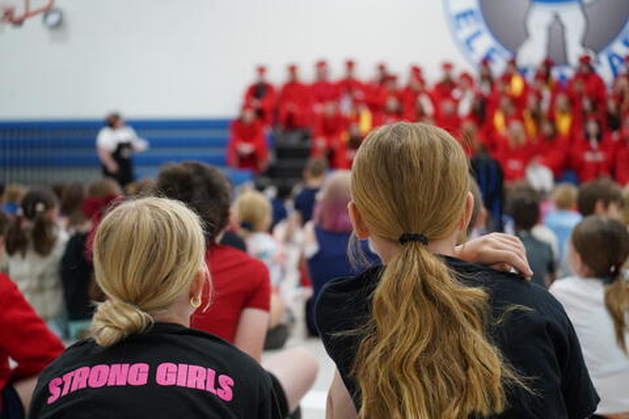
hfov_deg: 28.8
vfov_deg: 19.5
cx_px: 314
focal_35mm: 70
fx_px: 1223
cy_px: 210
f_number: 4.5
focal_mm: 70
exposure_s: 1/160
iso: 4000
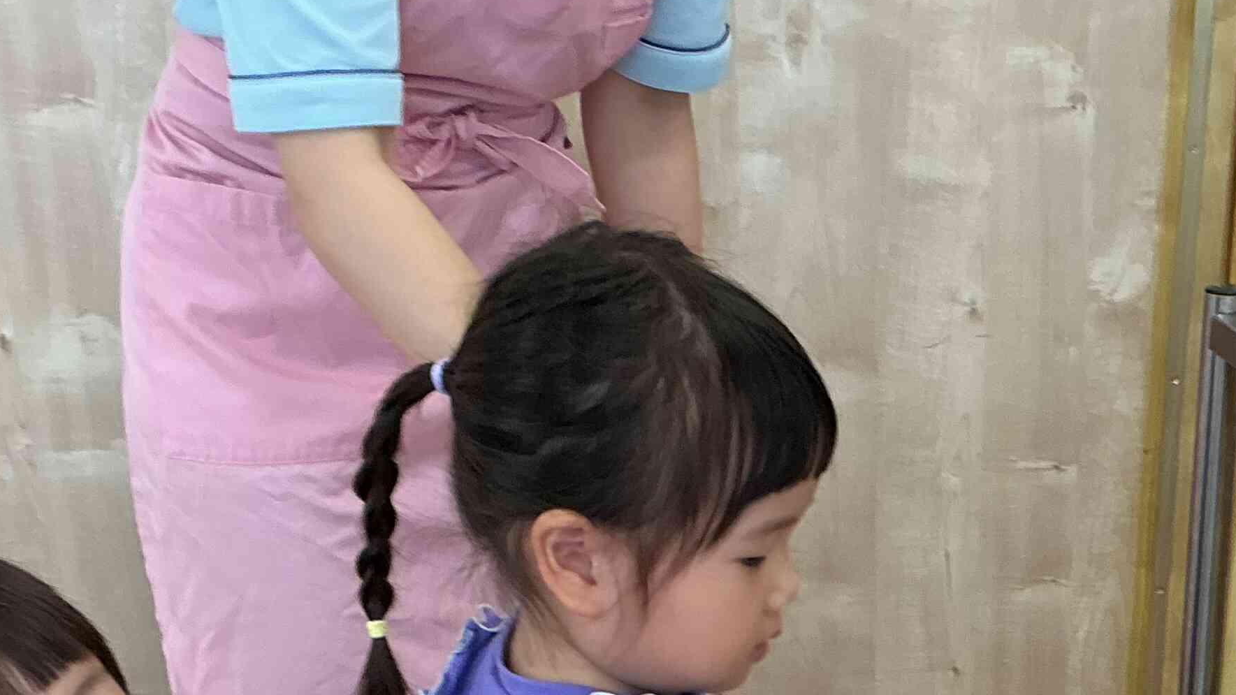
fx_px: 2360
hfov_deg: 28.9
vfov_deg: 15.8
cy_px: 924
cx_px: 942
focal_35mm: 72
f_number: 1.8
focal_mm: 3
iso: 64
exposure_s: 1/120
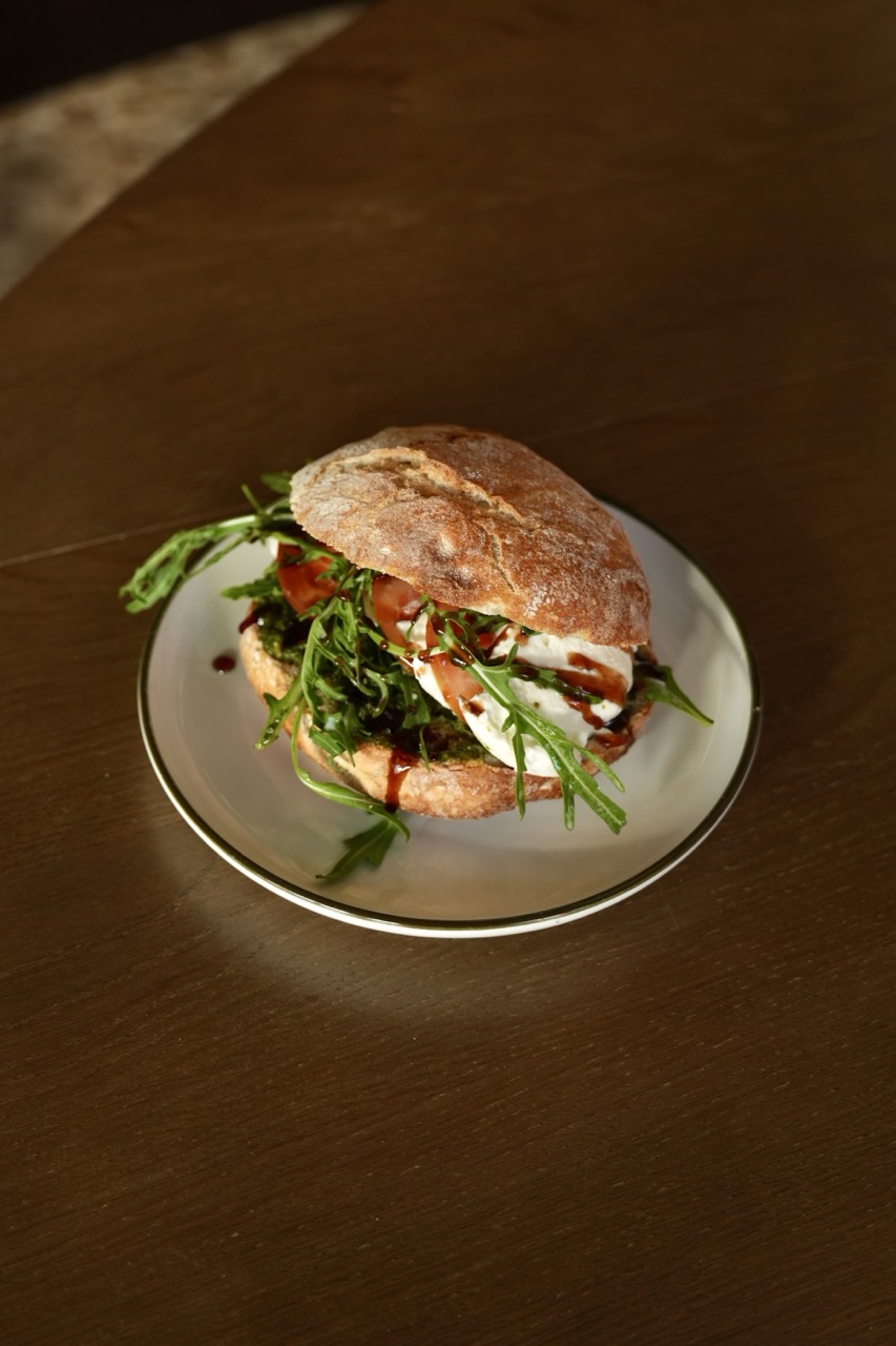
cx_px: 448
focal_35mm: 50
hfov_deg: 27.0
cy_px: 673
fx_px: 1867
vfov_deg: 39.6
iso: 640
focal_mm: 50
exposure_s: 1/200
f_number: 4
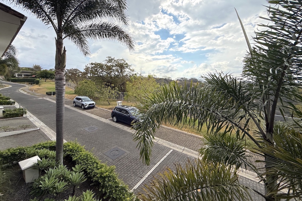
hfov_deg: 100.4
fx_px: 126
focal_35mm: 15
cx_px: 148
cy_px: 87
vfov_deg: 76.9
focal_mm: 2.22
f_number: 2.2
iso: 50
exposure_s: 1/742
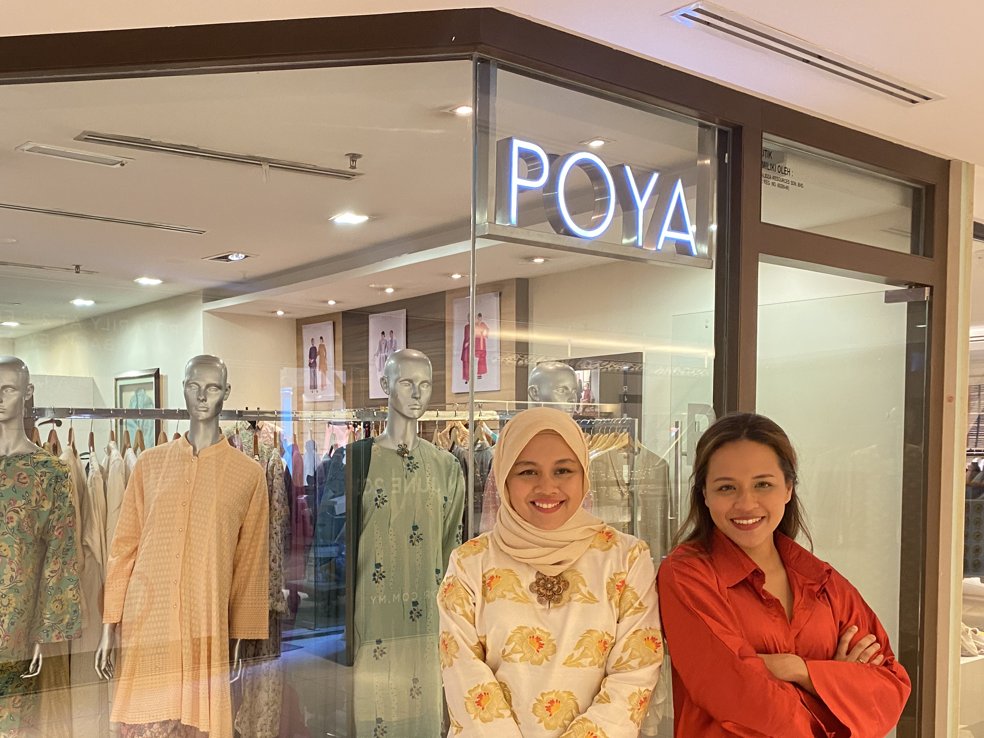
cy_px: 497
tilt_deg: -3.5
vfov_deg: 39.2
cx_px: 367
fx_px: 1023
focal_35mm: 36
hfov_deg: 50.8
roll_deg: -0.2
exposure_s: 1/50
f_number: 1.8
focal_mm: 4.25
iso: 320
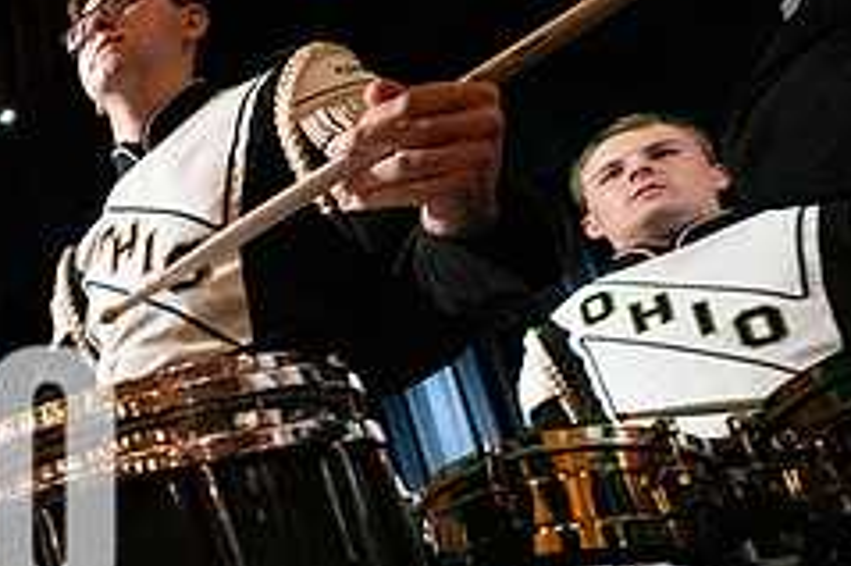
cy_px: 513
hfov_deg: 40.6
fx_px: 803
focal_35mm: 34
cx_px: -153
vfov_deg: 36.4
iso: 32000
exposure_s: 1/400
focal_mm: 14
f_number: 4
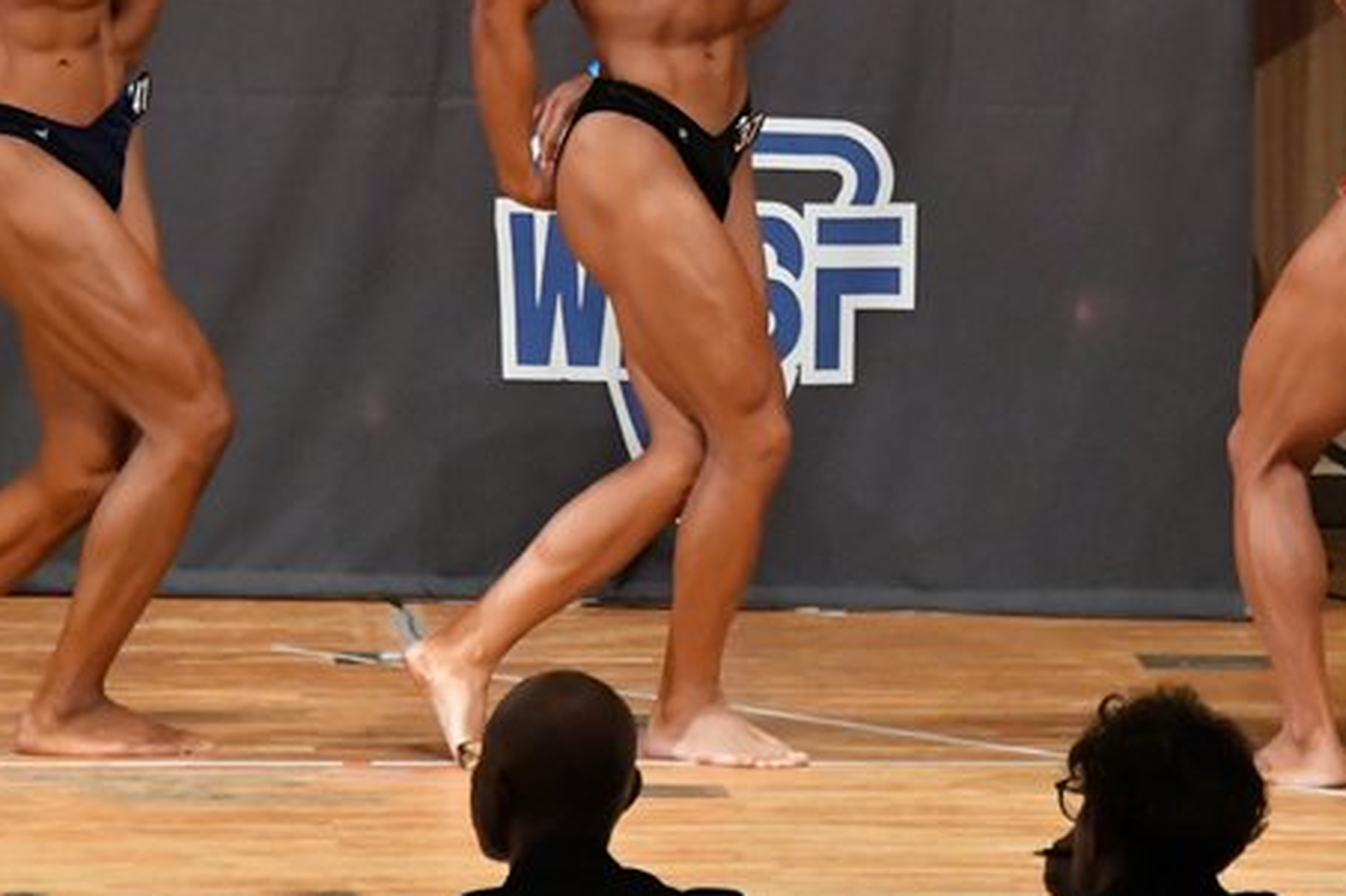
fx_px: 17304
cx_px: 758
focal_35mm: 463
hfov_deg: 4.5
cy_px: 134
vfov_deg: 3.0
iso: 12800
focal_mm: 180
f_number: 5.6
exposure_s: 1/400
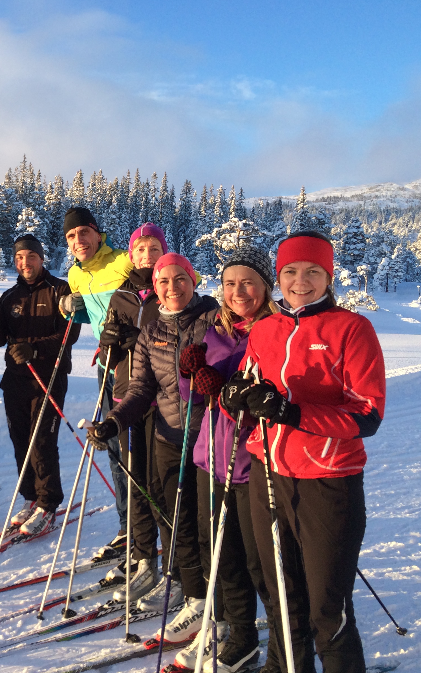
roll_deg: -0.2
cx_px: 11
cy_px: 339
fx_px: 771
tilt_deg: -3.1
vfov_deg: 47.2
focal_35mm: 42
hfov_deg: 28.8
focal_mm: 4.15
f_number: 2.2
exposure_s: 1/604
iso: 32
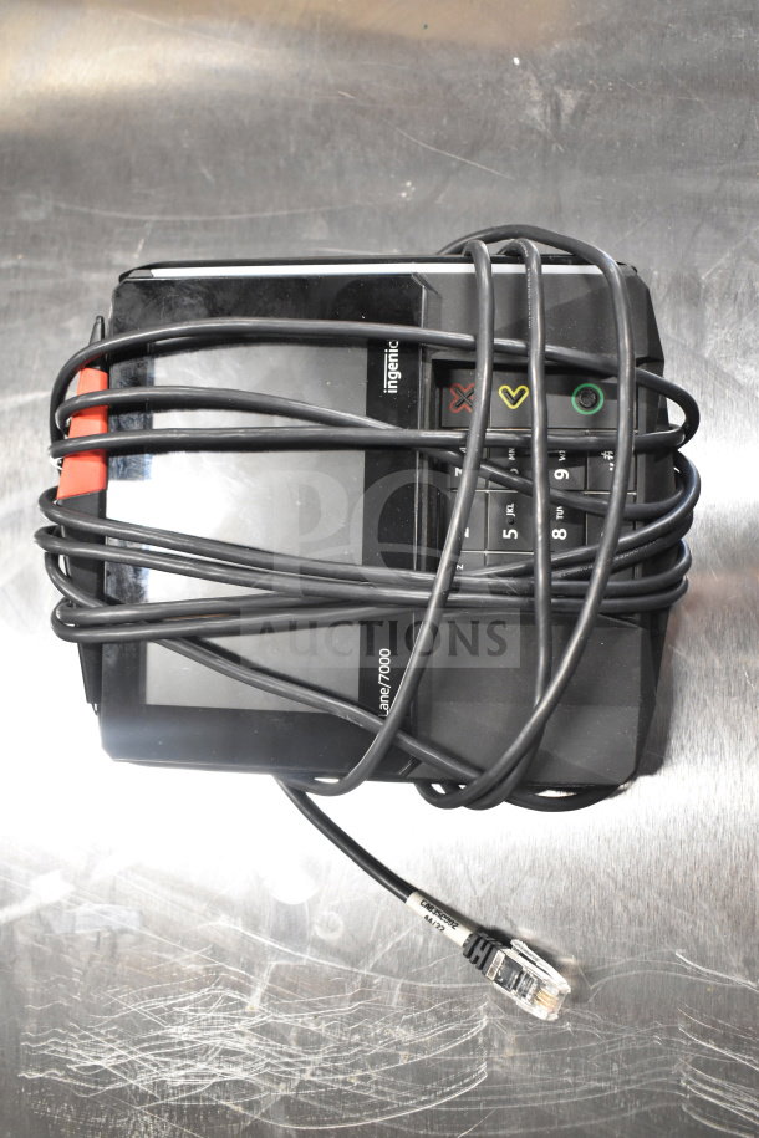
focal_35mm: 36
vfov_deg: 53.1
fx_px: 1138
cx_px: 380
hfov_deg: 36.9
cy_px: 569
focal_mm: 24
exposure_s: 1/40
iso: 3200
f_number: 3.8
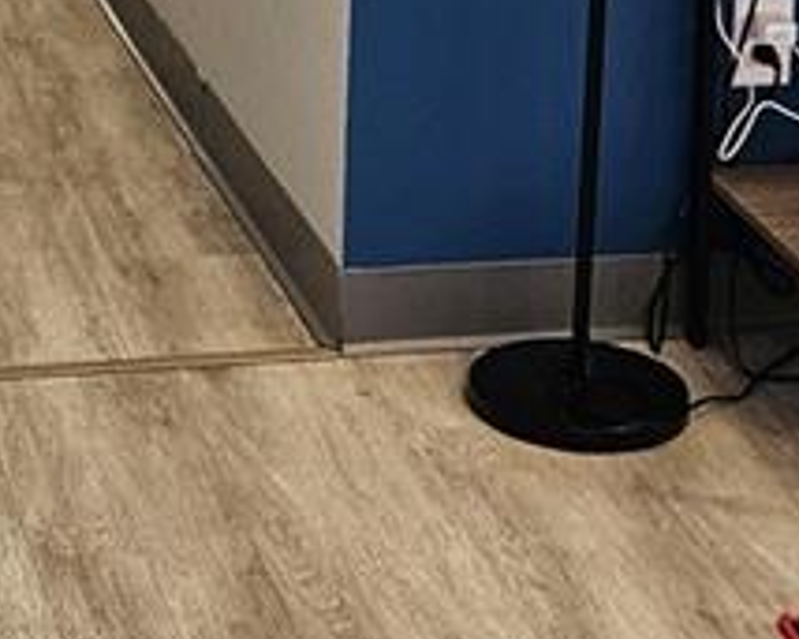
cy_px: -471
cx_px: 119
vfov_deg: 11.4
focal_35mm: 126
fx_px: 2978
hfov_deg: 15.2
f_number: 1.8
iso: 160
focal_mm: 5.4
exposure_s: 1/120
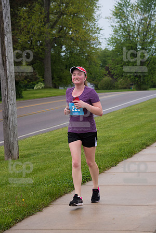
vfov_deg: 17.1
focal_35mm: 120
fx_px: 780
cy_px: 116
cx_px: 78
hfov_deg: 11.4
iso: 200
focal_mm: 120
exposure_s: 1/640
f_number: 6.3
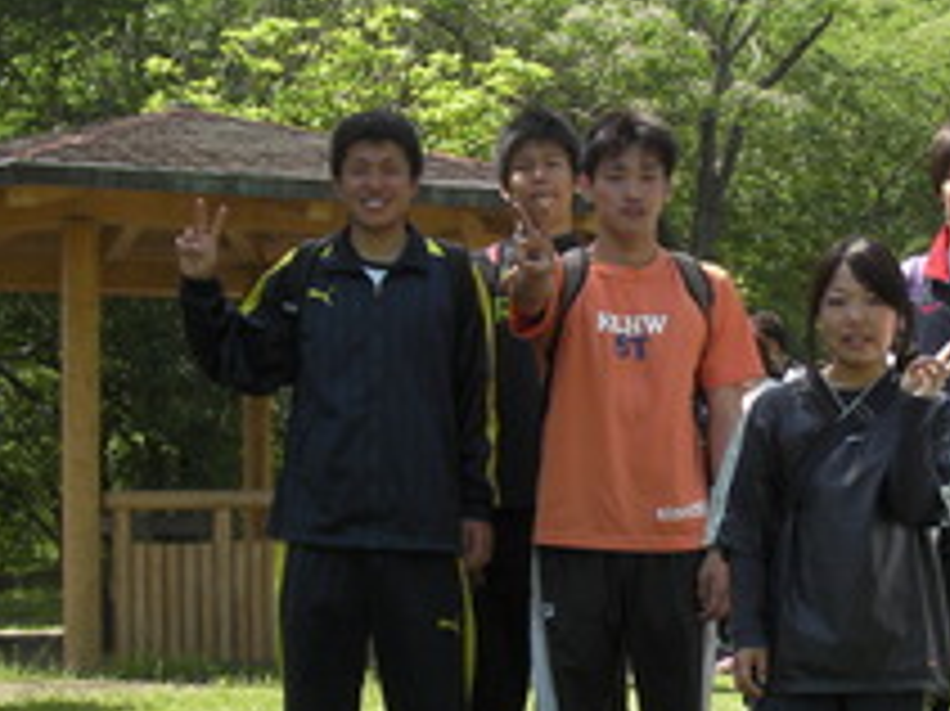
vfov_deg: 16.2
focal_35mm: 91
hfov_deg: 21.3
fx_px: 2496
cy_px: 405
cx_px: 743
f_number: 3.5
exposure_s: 1/253
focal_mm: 8
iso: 50
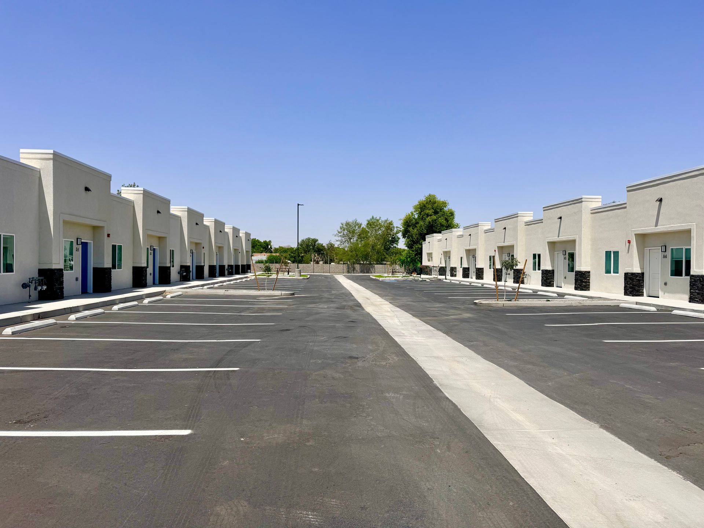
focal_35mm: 24
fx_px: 488
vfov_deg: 56.8
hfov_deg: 71.6
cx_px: 352
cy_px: 264
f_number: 1.78
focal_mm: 6.76
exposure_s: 1/8130
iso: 80
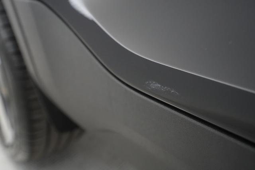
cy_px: 85
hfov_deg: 65.5
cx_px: 128
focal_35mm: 28
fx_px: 198
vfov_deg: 46.4
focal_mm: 28
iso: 6400
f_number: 4.5
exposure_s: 1/100
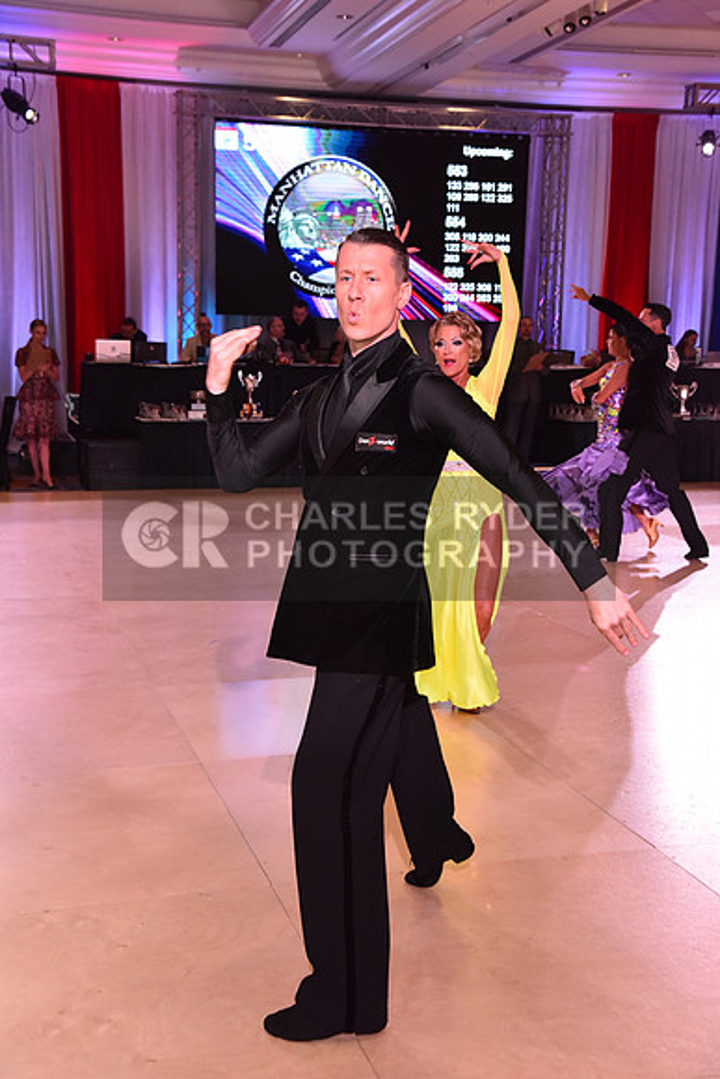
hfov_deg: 27.0
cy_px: 540
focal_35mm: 50
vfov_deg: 39.6
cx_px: 360
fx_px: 1499
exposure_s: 1/320
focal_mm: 50
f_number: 6.3
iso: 2500
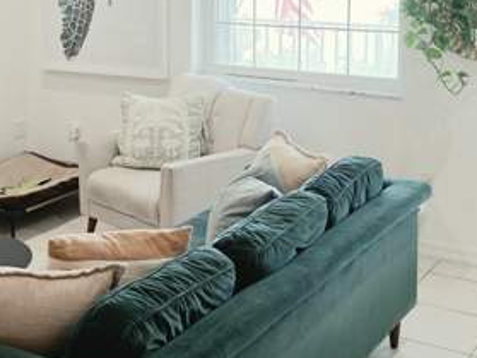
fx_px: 909
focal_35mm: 66
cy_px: 41
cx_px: 106
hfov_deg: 28.9
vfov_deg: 21.8
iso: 64
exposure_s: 1/120
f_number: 1.4
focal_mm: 6.5
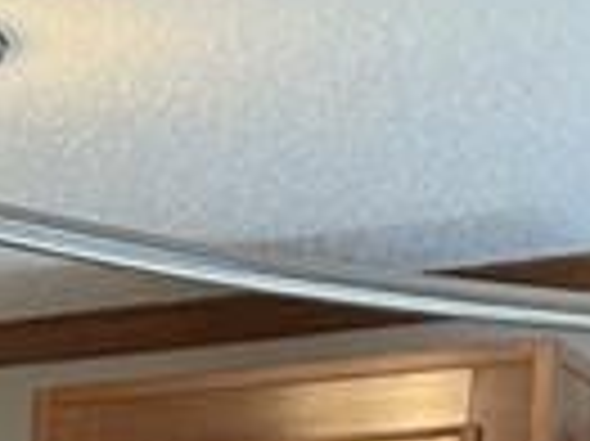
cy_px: 1449
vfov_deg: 5.9
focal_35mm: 227
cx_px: -1234
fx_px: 3865
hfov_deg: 7.6
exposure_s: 1/60
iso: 40
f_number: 1.8
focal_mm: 3
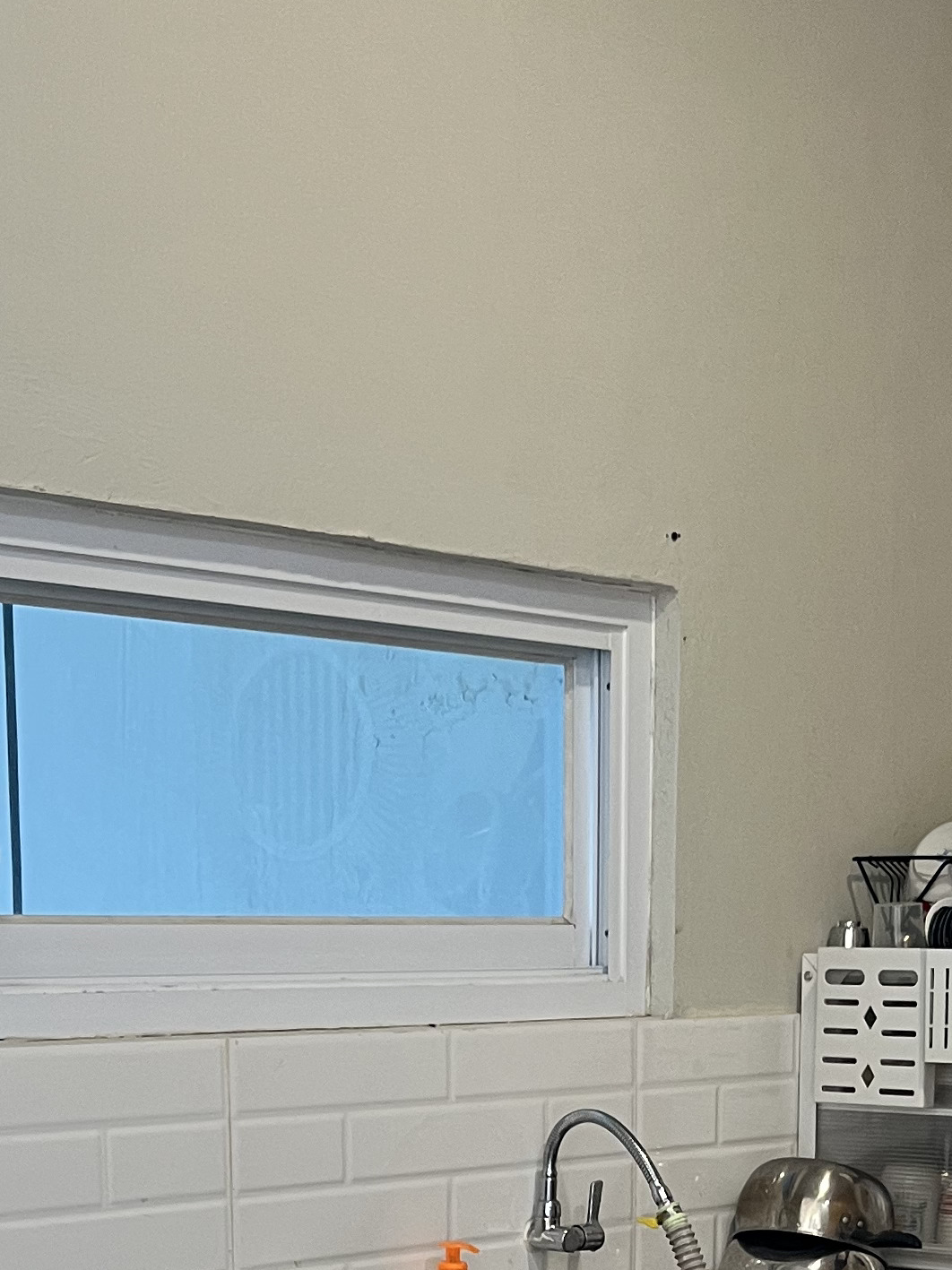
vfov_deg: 24.8
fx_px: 2715
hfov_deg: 19.8
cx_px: 667
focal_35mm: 74
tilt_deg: -9.7
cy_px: 1337
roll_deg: -0.4
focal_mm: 5.1
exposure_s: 1/60
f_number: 1.6
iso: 125
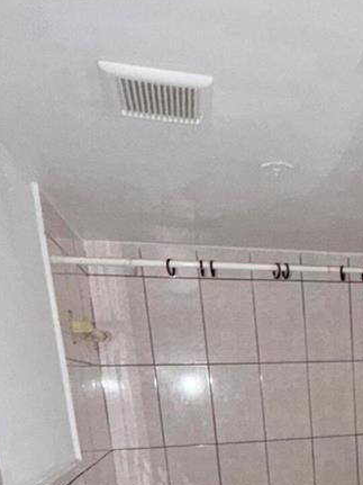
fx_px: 546
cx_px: 387
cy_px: 517
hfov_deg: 32.8
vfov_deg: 40.1
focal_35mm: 39
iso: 200
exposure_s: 1/34
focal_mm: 2.22
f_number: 2.2
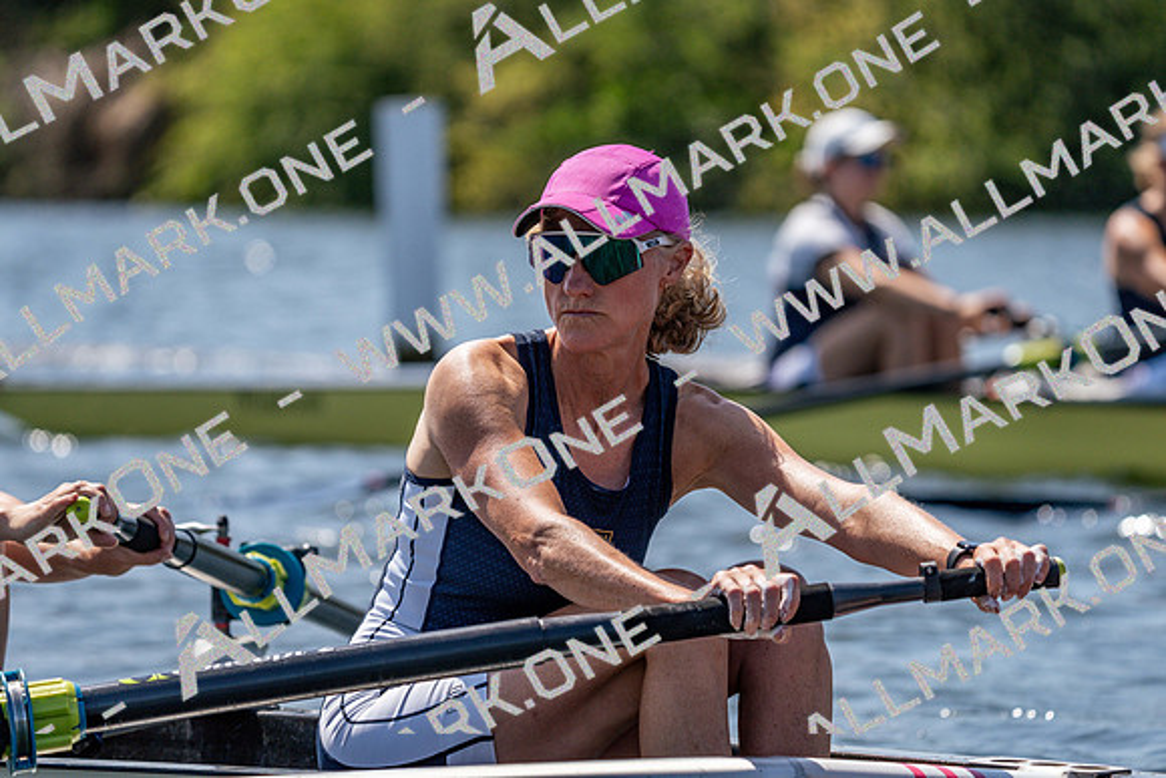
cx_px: 583
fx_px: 8973
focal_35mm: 277
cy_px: 389
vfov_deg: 5.0
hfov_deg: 7.4
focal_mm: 277
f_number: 5.6
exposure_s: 1/2000
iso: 250
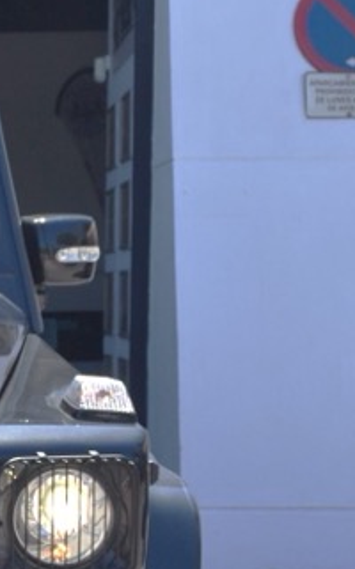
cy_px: 463
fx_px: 2063
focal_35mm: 133
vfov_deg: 15.6
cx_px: -367
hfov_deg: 9.2
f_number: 7.1
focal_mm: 30
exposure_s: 1/200
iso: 100
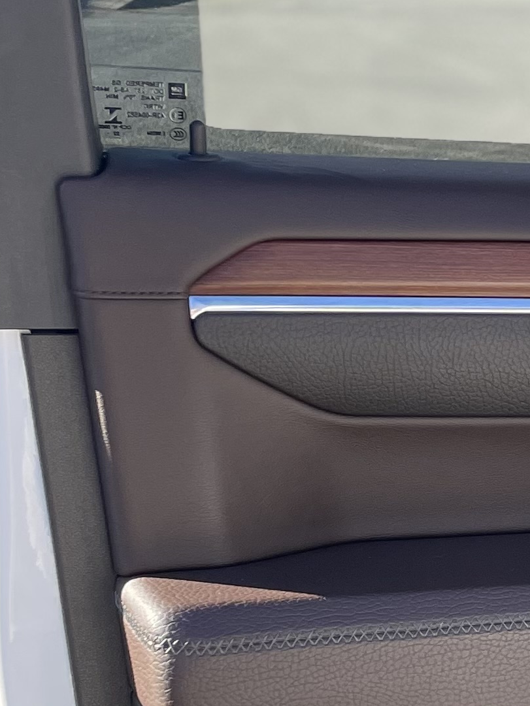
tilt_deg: -15.2
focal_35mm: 97
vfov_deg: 20.1
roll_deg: -2.9
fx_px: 1980
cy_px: 494
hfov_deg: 13.7
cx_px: 936
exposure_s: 1/633
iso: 50
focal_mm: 4.2
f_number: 1.6
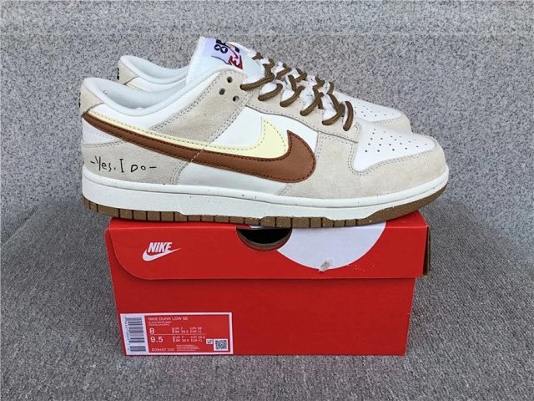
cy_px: 200
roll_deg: +0.5
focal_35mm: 31
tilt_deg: -22.9
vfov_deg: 45.4
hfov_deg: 58.4
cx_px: 267
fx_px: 478
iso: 25
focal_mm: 3.3
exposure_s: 1/627
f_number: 2.4
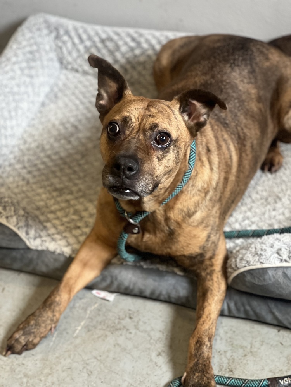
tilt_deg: -40.3
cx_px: 146
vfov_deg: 25.3
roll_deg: +5.9
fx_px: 863
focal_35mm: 77
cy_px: 194
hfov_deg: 19.1
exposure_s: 1/40
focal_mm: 9
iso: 320
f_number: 2.8
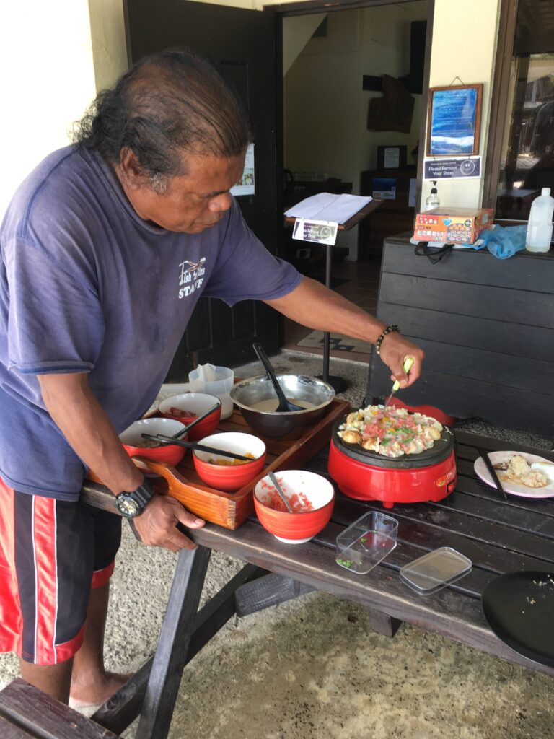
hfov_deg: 48.2
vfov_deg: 61.7
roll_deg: +1.0
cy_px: 370
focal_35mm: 29
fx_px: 619
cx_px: 277
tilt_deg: -18.6
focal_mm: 4.15
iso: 25
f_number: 2.2
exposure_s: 1/60
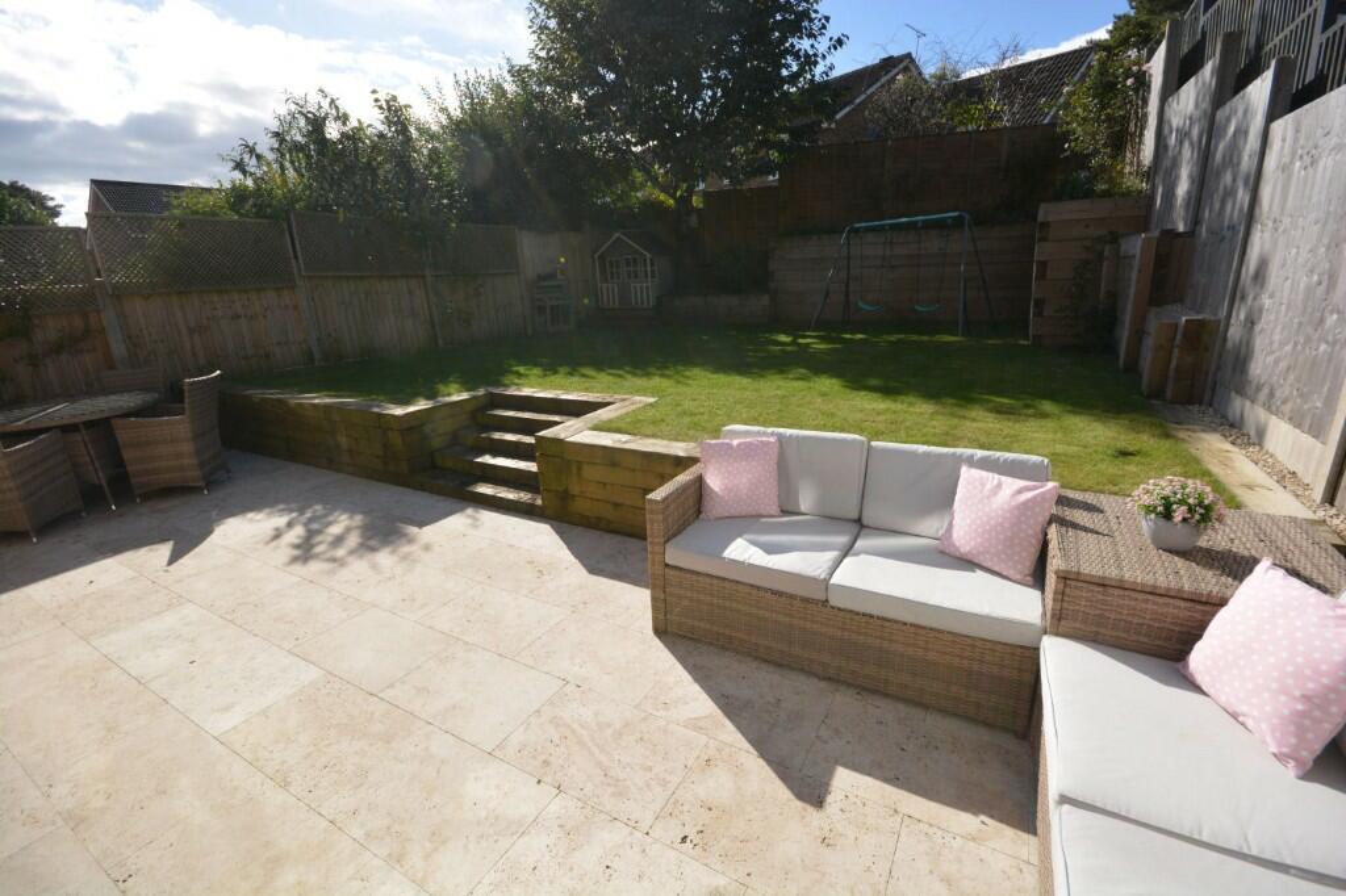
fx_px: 561
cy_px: 448
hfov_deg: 100.4
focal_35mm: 15
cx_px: 673
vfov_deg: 77.3
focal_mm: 10
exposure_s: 1/200
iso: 100
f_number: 10
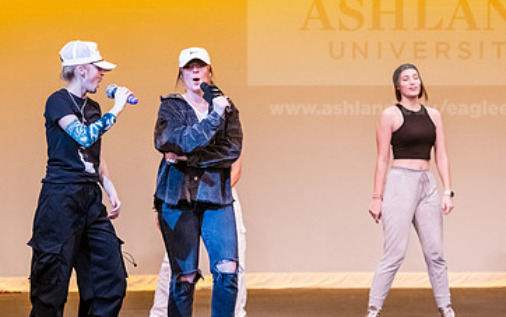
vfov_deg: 6.6
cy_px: 138
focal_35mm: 199
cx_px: 205
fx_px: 2747
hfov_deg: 10.5
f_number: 3.2
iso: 4000
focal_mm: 122
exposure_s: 1/250
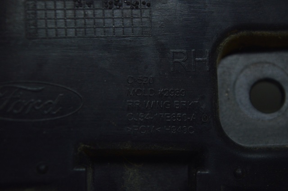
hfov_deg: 24.6
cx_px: 144
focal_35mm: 82
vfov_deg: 16.5
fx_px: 659
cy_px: 96
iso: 400
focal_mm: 55
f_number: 5.6
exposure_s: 1/125
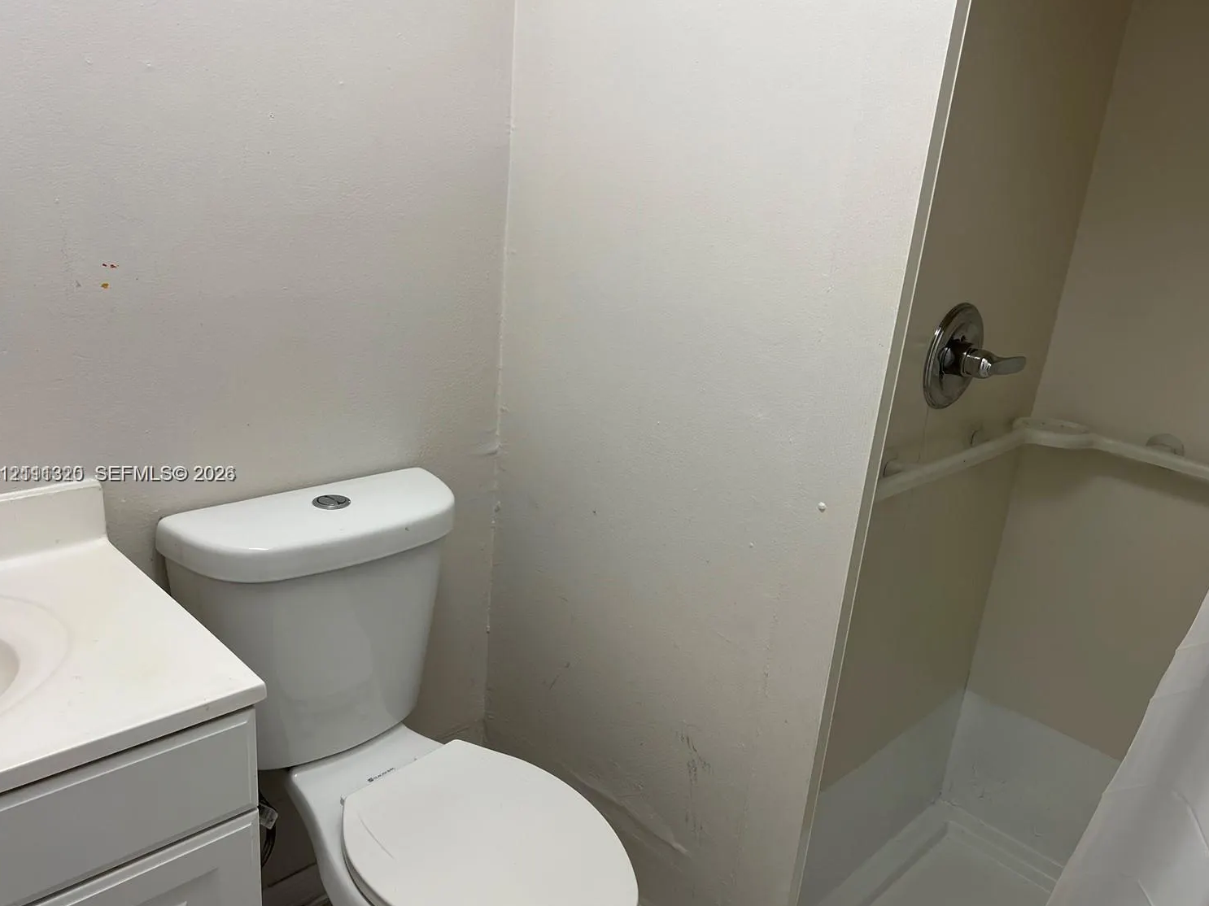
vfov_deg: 49.7
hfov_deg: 63.4
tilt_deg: -19.1
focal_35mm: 28
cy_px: 475
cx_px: 633
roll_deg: -5.6
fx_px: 978
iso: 50
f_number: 1.5
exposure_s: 1/120
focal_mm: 5.7
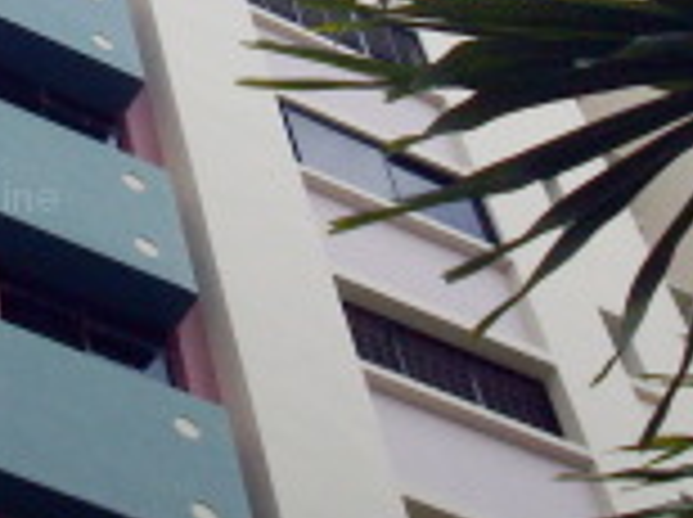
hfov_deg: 14.9
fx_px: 2638
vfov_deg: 10.8
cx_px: 135
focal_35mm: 132
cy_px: -248
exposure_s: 1/640
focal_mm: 6.2
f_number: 5.6
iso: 80
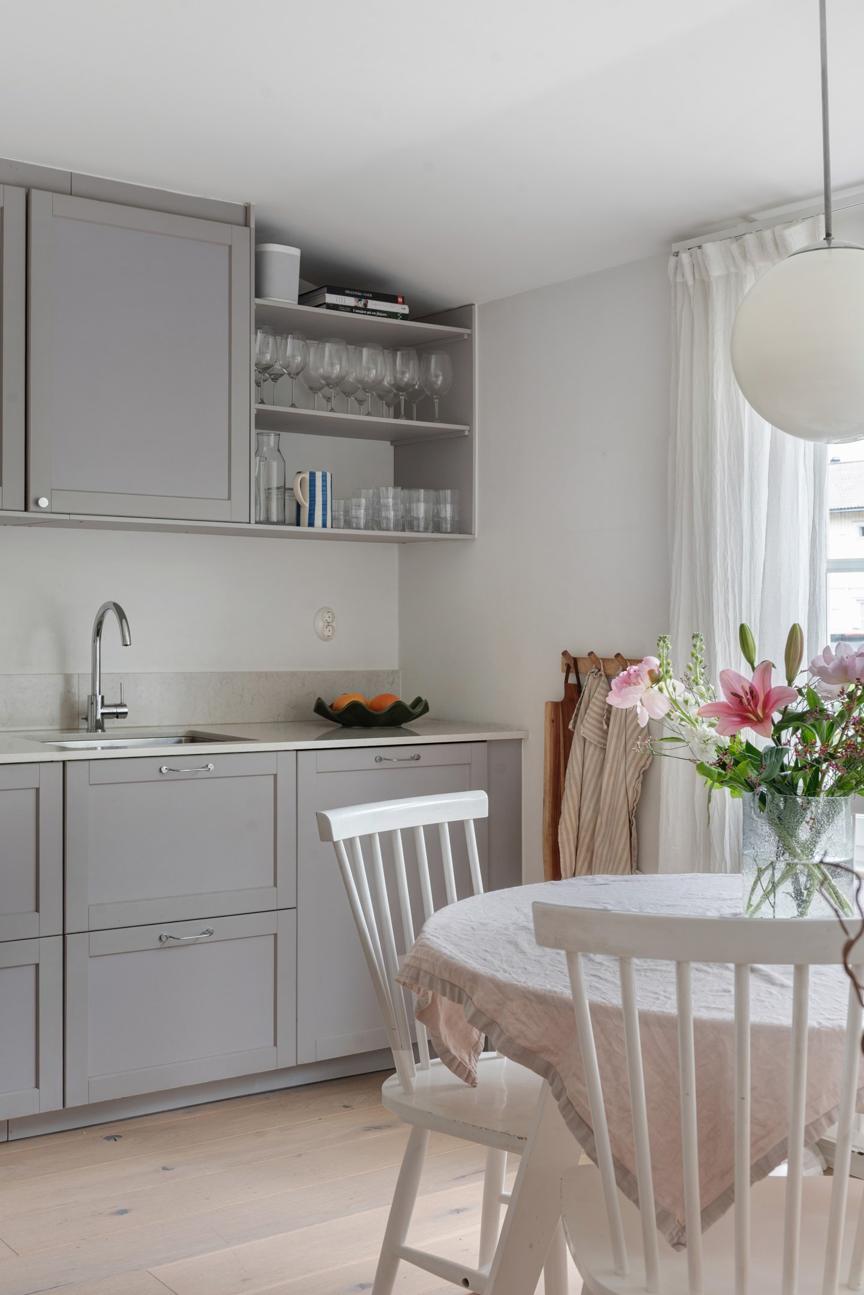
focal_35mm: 40
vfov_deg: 48.4
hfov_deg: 33.4
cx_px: 432
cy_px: 648
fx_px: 1439
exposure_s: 1/8
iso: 400
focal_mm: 40
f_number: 8
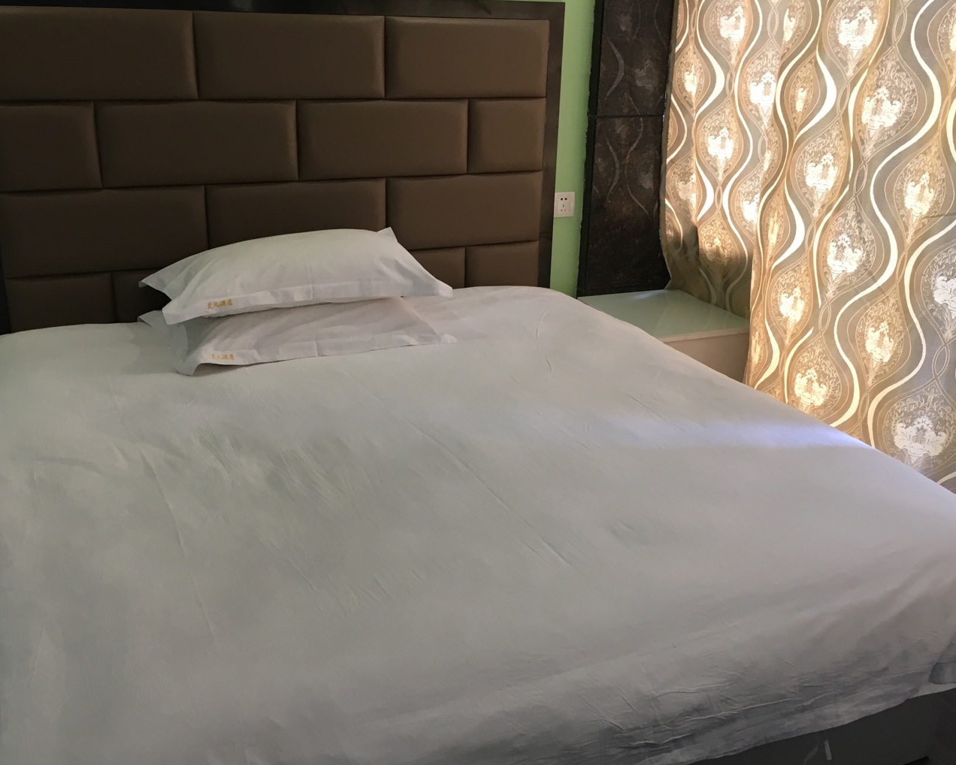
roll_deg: -2.1
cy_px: 399
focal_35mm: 37
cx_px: 484
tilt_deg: -20.0
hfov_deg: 49.1
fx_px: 1047
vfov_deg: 40.1
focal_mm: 4.15
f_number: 2.2
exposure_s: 1/33
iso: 64
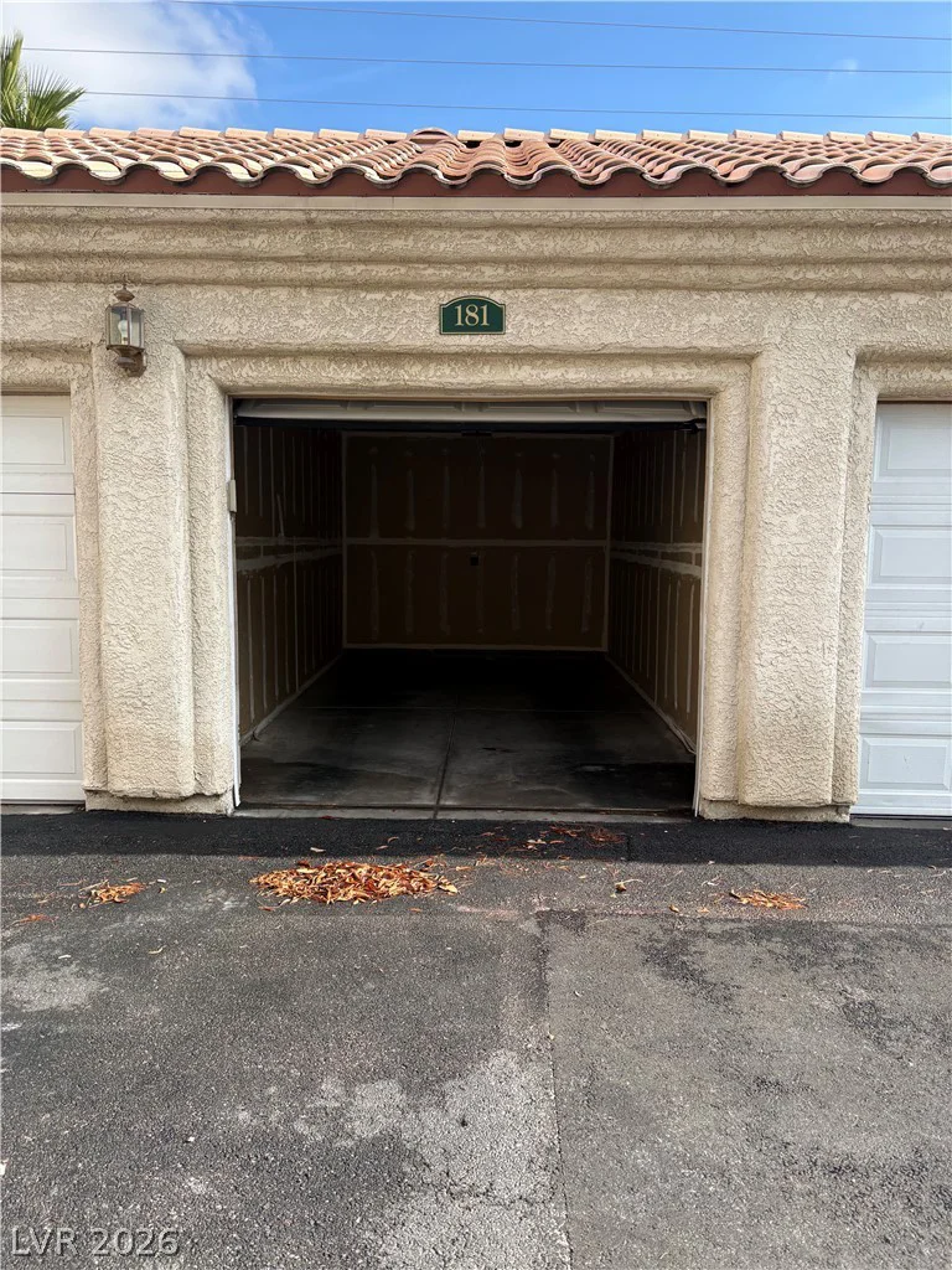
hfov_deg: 53.1
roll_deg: -0.9
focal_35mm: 26
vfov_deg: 67.3
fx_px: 953
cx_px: 476
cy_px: 635
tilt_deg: -5.1
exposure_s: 1/1239
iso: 50
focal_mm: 5.96
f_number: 1.6
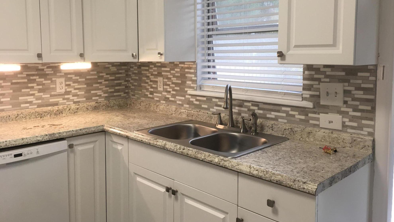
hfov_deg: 61.0
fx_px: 334
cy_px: 80
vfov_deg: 36.4
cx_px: 199
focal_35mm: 32
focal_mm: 4.15
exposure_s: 1/15
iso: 25
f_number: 2.2
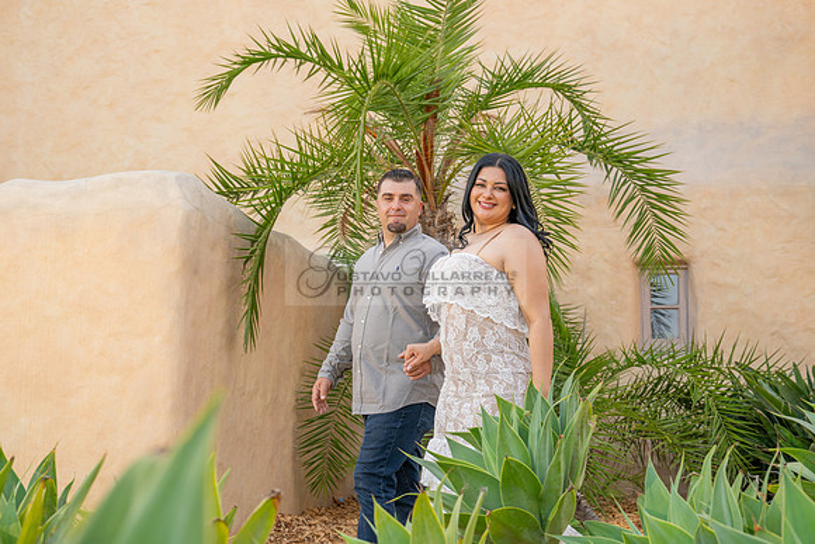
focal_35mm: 53
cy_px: 272
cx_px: 408
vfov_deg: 25.5
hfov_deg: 37.5
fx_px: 1200
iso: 200
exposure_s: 1/200
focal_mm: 53
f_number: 5.6
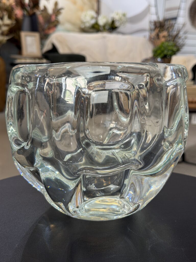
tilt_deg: -10.4
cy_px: 131
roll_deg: -1.2
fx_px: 362
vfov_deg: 39.7
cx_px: 98
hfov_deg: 30.3
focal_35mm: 48
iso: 80
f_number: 1.78
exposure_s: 1/60
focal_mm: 6.76
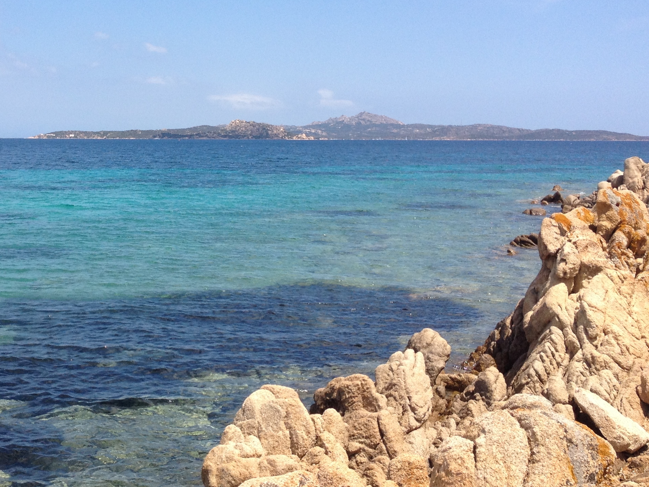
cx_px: 188
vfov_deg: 24.3
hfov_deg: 31.8
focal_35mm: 60
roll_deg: +0.1
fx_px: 1125
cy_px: 165
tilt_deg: -4.2
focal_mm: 4.28
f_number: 2.4
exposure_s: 1/1727
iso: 50
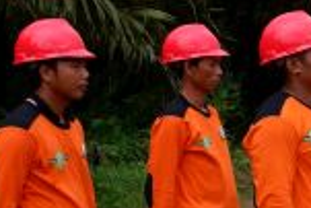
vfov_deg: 6.8
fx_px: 1738
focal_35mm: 201
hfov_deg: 9.1
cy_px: 114
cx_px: 764
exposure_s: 1/400
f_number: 8
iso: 200
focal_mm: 25.6
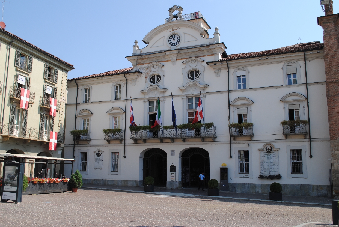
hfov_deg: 55.7
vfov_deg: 39.0
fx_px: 321
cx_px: 169
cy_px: 113
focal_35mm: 34
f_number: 8
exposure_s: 1/250
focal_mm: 22
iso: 100
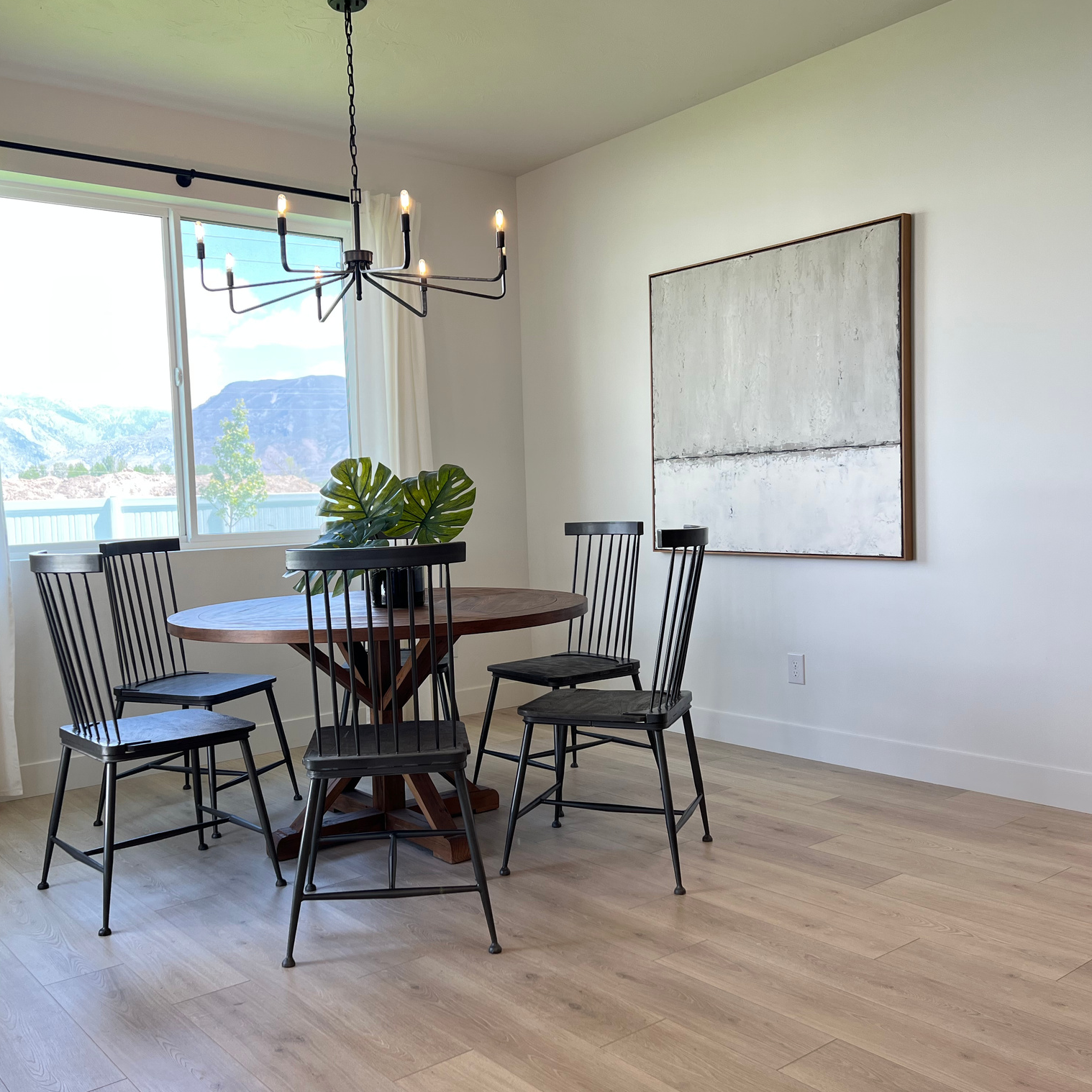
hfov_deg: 52.3
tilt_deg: -2.2
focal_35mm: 31
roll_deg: +2.2
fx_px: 1106
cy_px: 542
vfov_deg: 52.5
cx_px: 463
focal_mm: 5.7
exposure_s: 1/154
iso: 50
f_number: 1.5
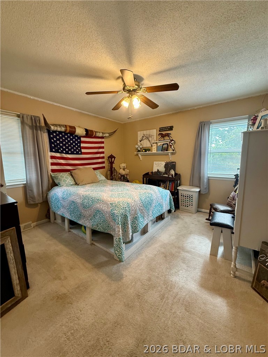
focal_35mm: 14
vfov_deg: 102.1
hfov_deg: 85.7
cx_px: 134
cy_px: 178
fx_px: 145
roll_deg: +0.9
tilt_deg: -7.1
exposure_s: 1/60
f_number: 2.2
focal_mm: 2.22
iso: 250
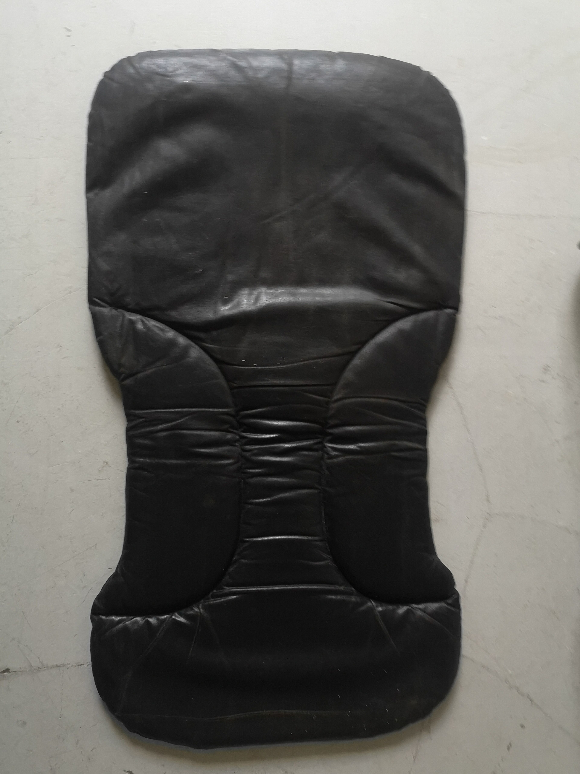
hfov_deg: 51.4
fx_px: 603
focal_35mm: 27
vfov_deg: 65.3
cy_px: 387
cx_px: 290
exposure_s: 1/33.3
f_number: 1.8
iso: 320
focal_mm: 3.95
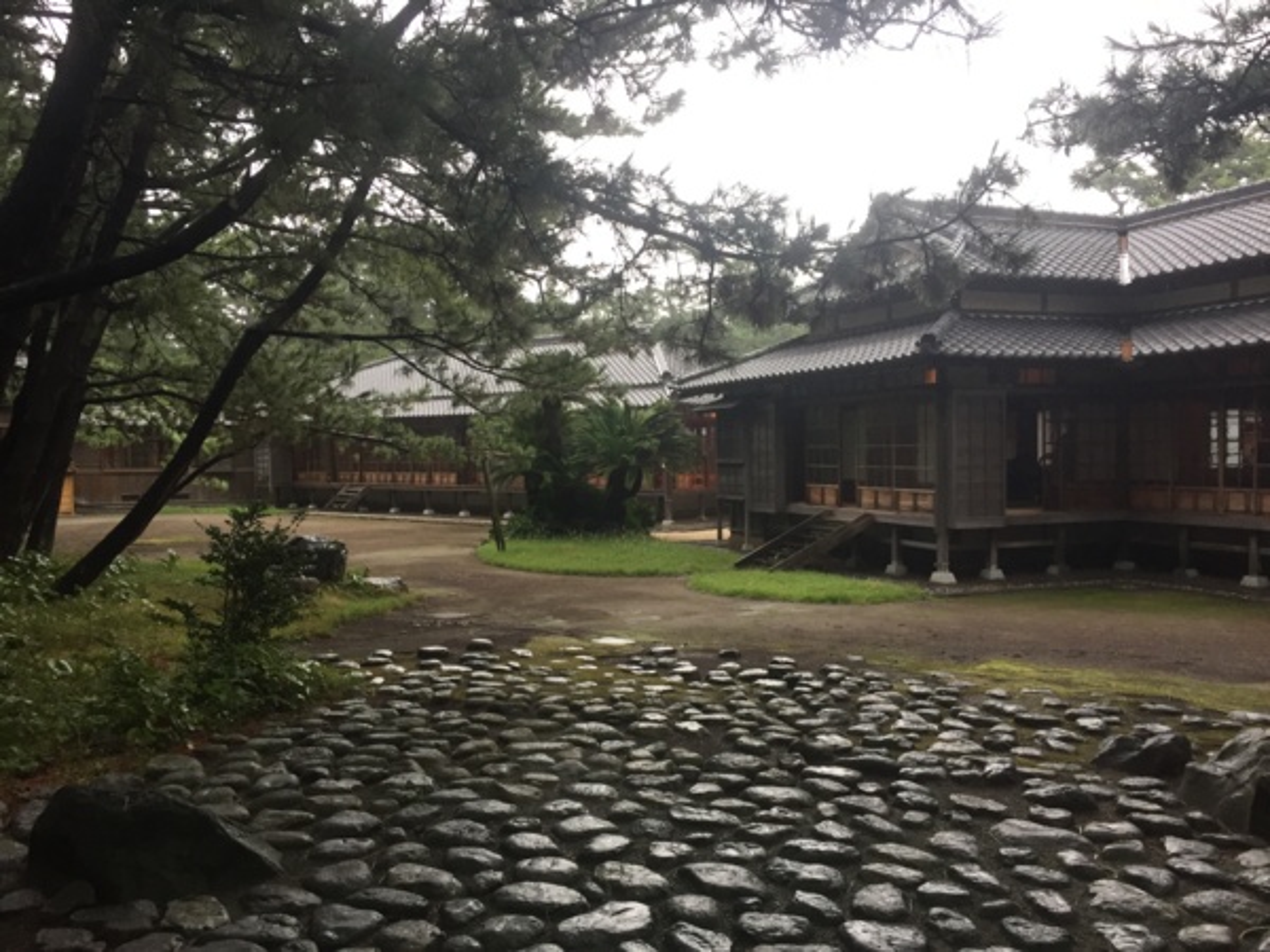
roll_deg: +0.5
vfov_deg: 48.2
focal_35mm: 29
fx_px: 1064
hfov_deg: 61.7
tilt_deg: -1.2
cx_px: 635
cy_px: 476
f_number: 2.2
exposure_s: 1/30
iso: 40
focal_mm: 4.15
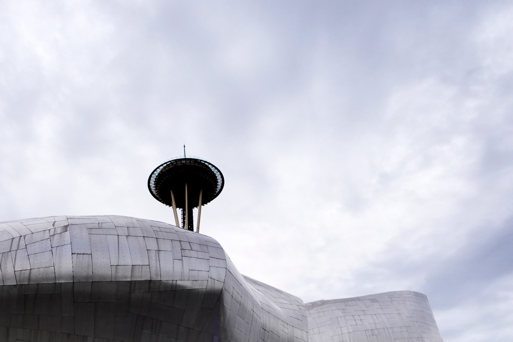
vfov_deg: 38.0
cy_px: 317
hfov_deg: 58.0
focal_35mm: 32
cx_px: 191
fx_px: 456
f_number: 2.8
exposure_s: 1/1250
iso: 1250
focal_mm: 16
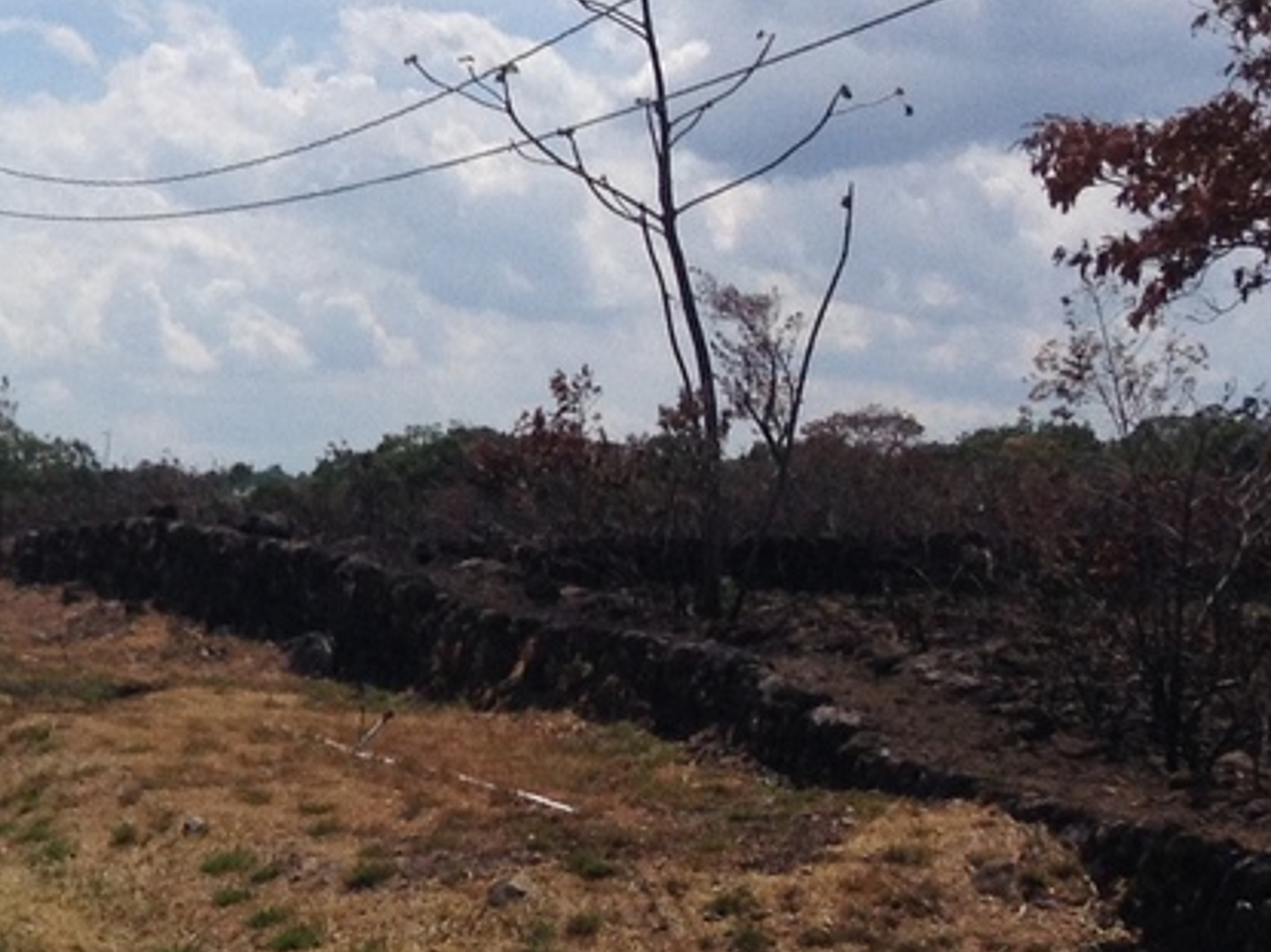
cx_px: -744
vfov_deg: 11.0
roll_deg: -1.6
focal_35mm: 135
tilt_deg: +0.4
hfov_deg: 13.6
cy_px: 300
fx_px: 4955
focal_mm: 4.28
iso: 50
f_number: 2.4
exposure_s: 1/4255
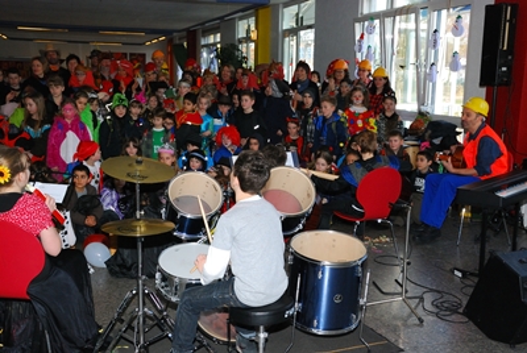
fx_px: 594
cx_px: 264
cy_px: 176
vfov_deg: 33.1
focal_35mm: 40
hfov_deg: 47.9
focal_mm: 27
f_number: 9
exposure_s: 1/200
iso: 800
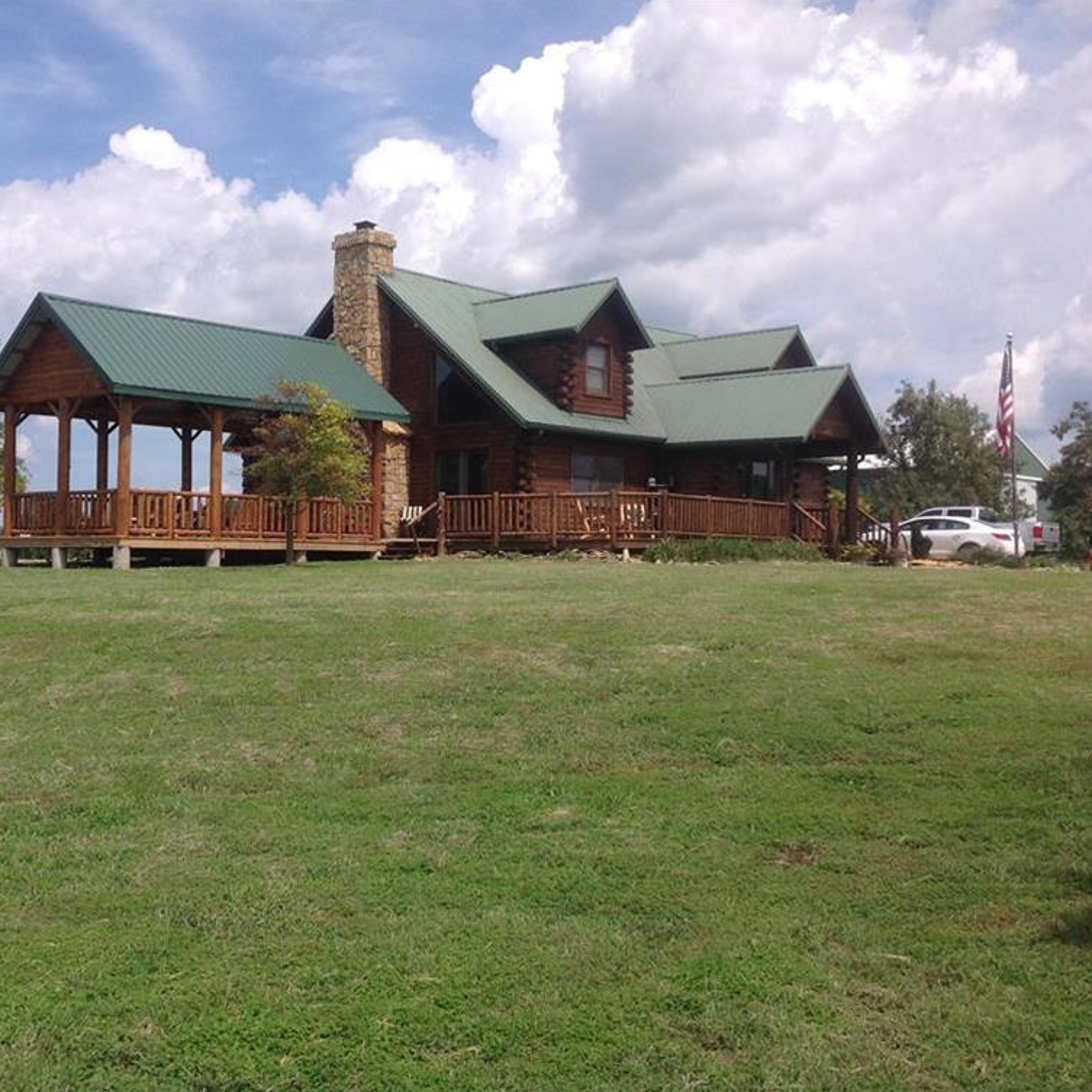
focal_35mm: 42
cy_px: 548
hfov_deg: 39.7
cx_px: 390
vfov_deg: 40.0
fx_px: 1499
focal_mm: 4.28
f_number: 2.4
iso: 50
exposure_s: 1/2747
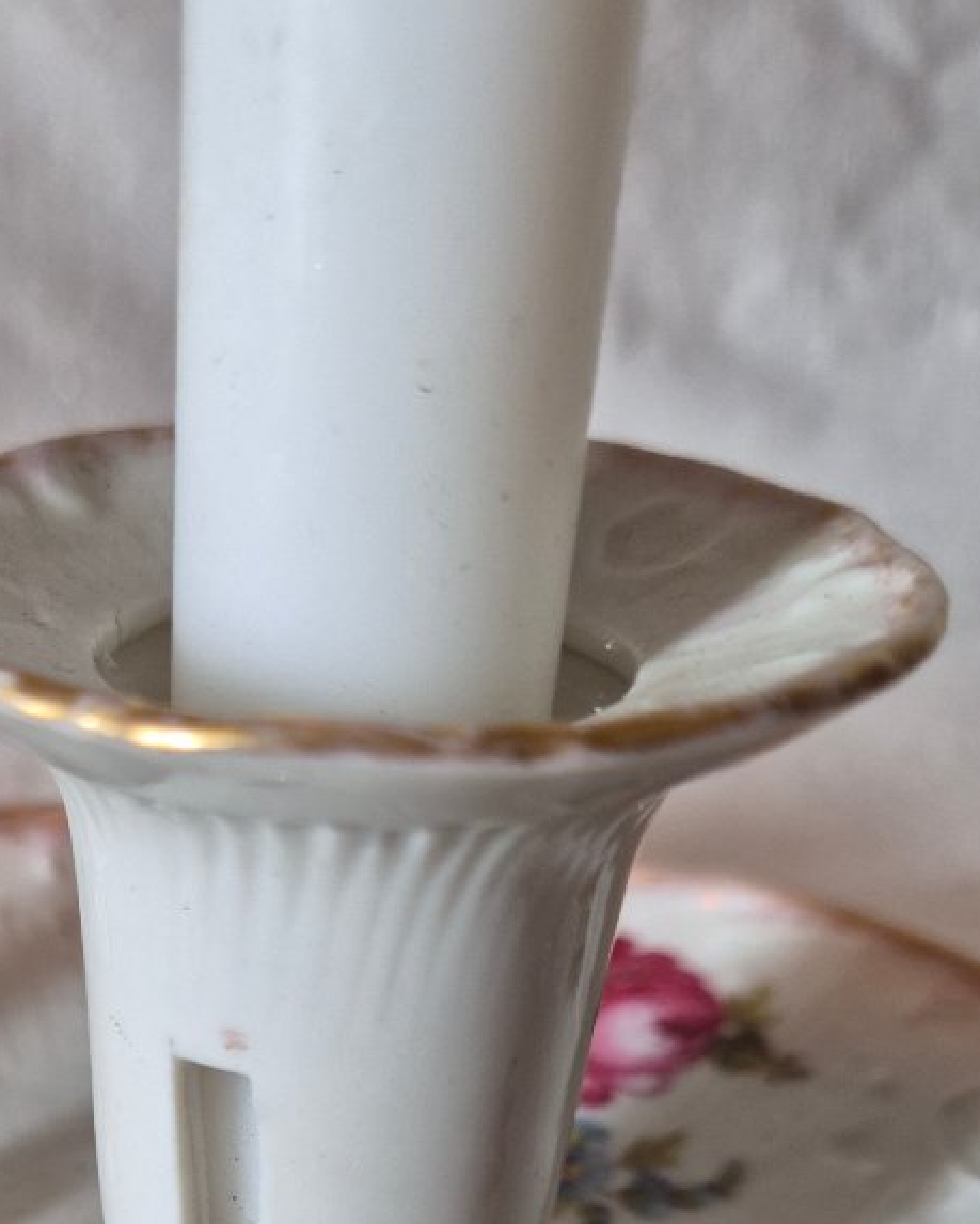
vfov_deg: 35.5
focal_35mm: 47
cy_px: 1243
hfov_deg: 31.1
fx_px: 1703
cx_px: 162
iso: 250
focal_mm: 5.4
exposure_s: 1/100
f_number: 1.8
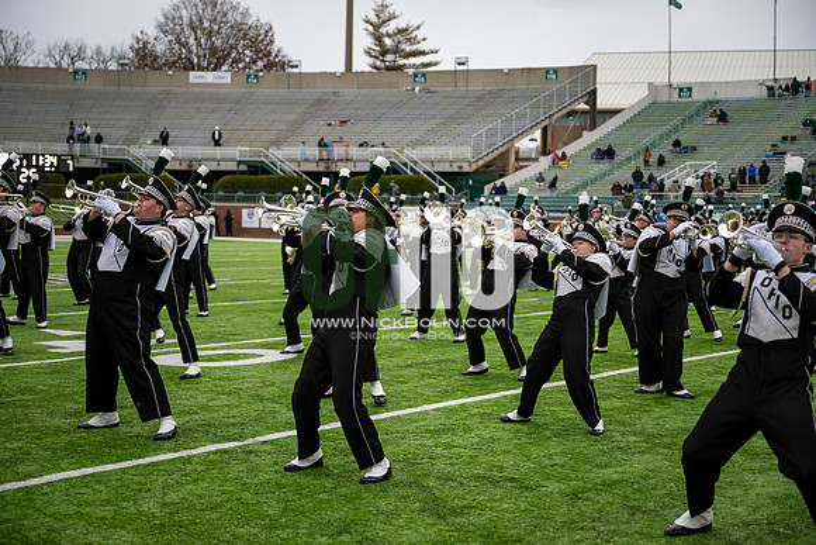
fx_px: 1202
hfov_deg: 37.5
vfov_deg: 25.5
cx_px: 408
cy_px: 272
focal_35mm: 53
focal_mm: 53
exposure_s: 1/500
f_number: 2.8
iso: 100
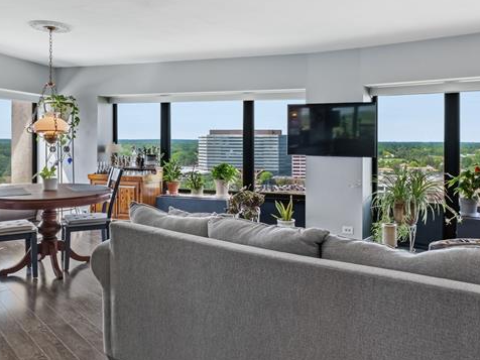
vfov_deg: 45.2
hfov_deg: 58.2
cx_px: 265
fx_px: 430
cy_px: 144
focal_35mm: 31
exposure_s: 1/4
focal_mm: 10
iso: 500
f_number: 8
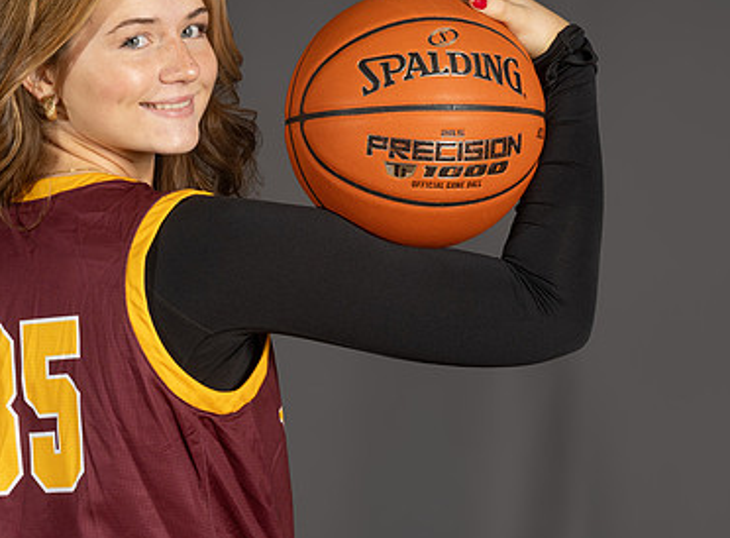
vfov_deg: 6.7
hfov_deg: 9.1
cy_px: 278
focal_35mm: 220
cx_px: 276
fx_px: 4610
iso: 200
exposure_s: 1/200
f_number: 8
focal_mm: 96
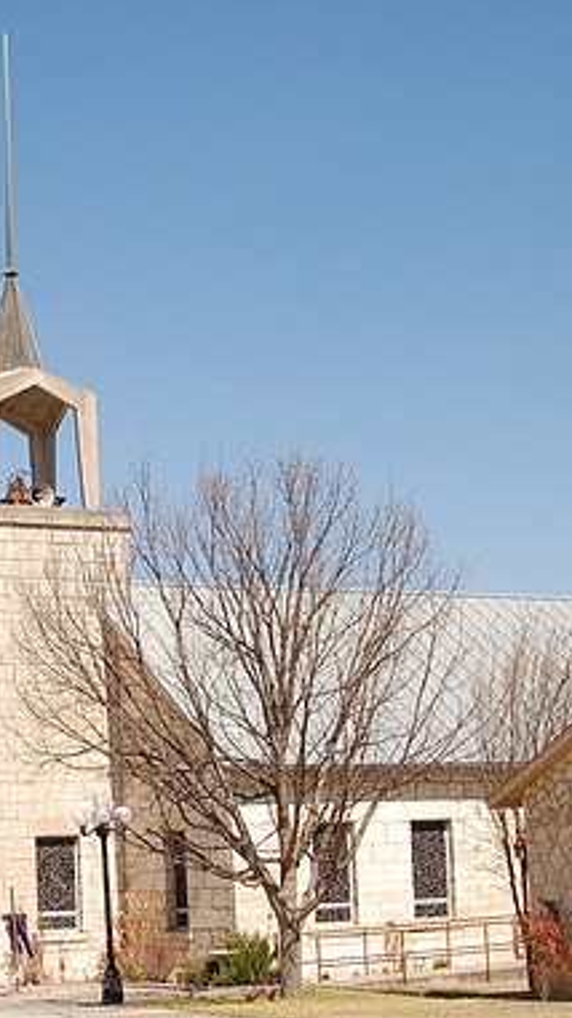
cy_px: 508
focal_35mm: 67
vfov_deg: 31.4
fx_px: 1809
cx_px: 110
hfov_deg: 17.8
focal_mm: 28
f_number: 10
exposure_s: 1/400
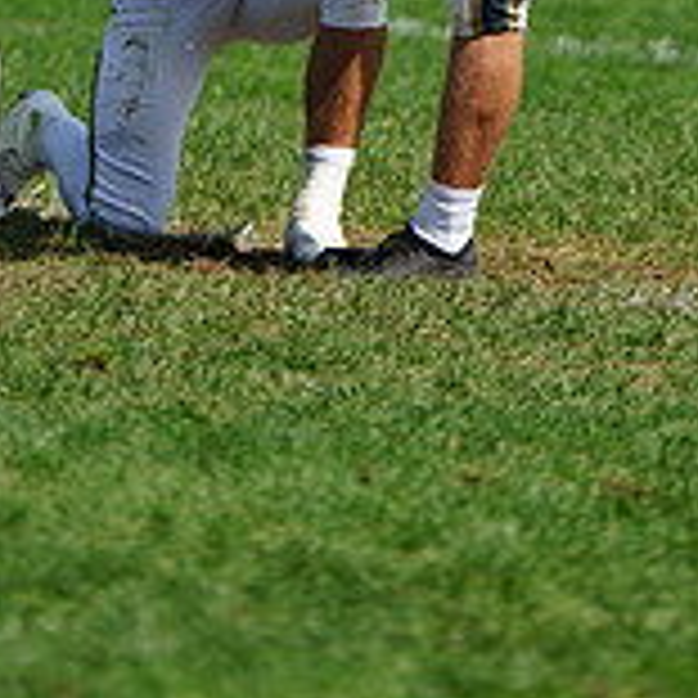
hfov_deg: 2.4
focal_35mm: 743
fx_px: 16950
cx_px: 401
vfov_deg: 2.4
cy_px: -83
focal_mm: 234
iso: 400
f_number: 2.8
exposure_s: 1/6400
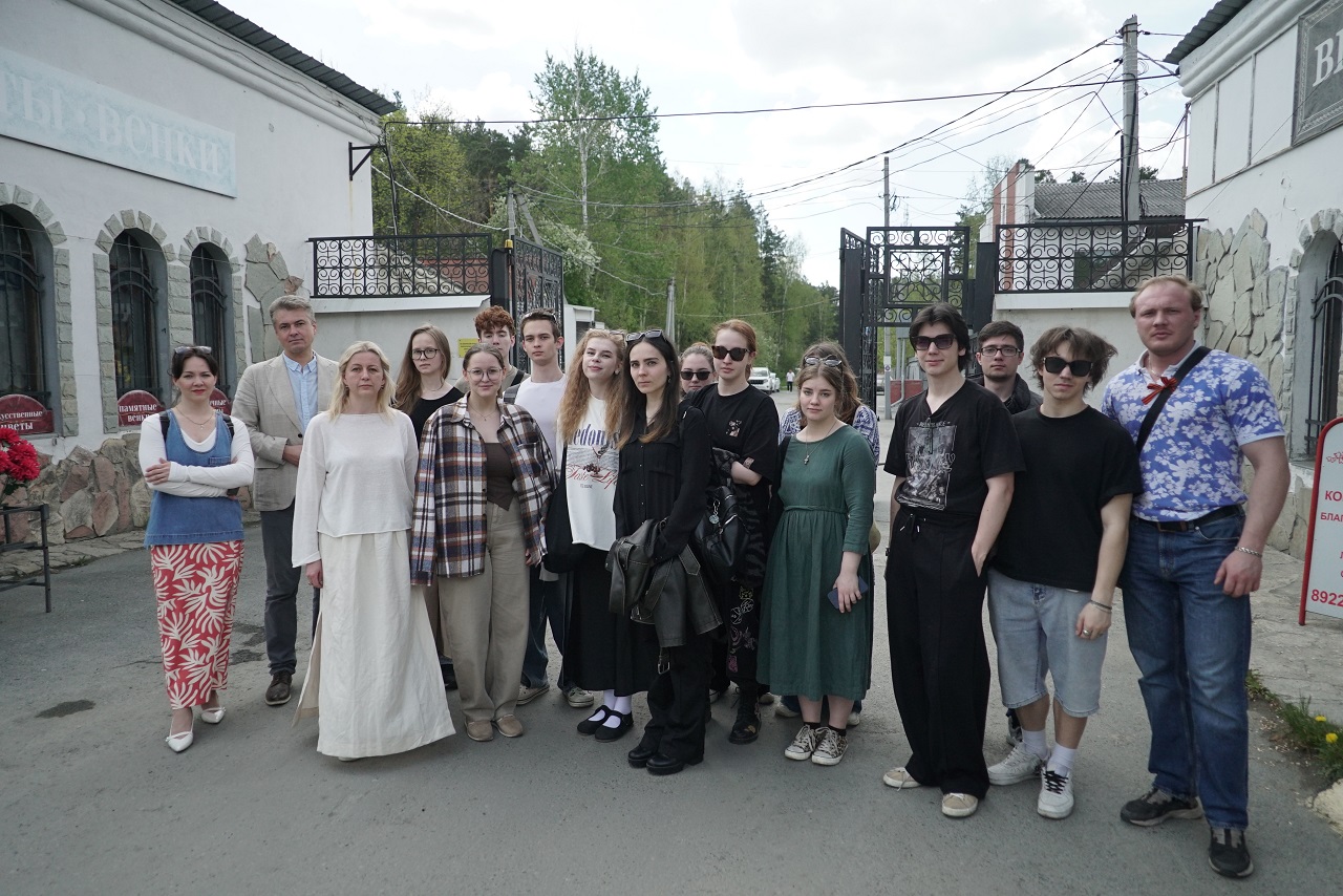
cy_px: 448
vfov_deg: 53.2
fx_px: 895
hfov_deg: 73.7
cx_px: 672
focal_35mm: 24
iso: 800
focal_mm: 24
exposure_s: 1/4000
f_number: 3.5
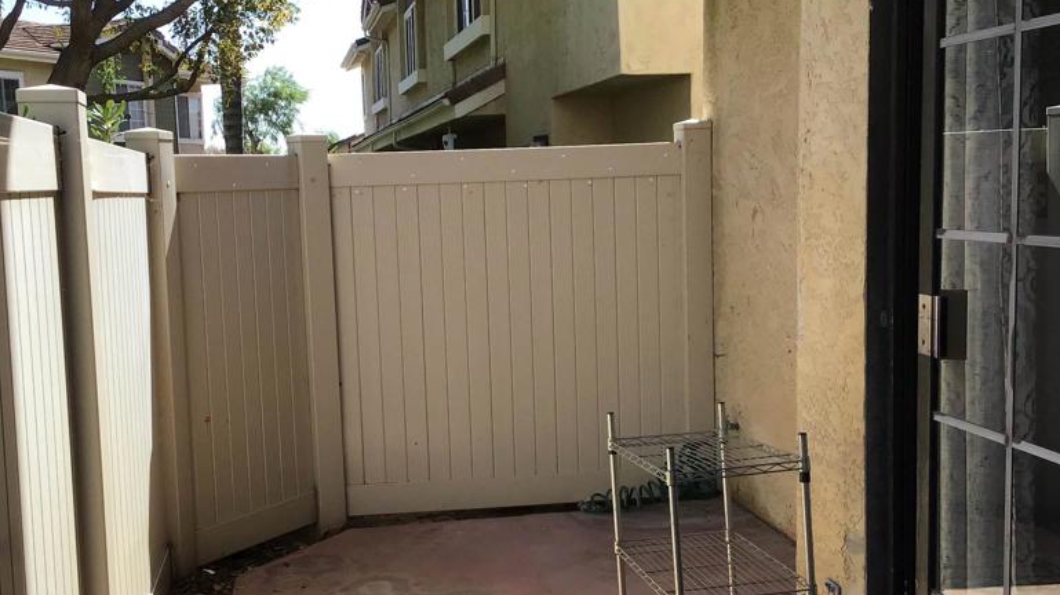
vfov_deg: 26.5
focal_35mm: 45
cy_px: 335
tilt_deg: -8.3
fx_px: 1264
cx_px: 463
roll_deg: +2.1
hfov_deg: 45.4
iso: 25
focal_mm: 3.3
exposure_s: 1/590
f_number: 2.4
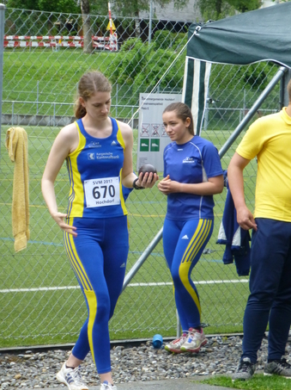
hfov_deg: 7.1
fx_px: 2357
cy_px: 188
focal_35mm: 210
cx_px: 132
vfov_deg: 9.4
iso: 400
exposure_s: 1/400
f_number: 5.4
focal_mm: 31.3
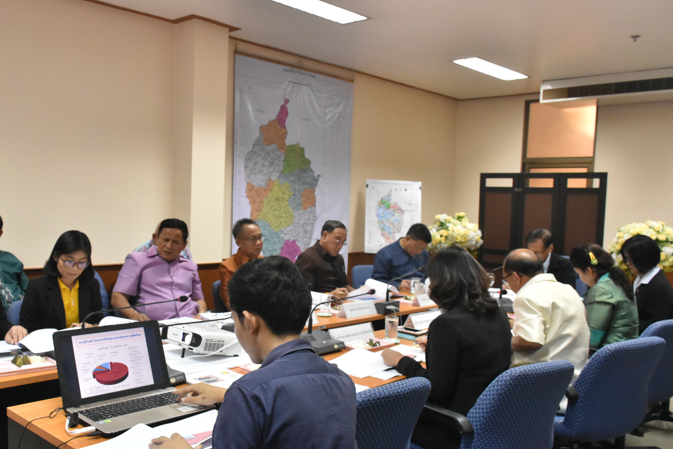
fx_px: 617
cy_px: 251
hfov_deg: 56.9
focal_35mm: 33
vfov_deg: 39.9
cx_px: 279
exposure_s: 1/125
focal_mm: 18
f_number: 5.6
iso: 2500
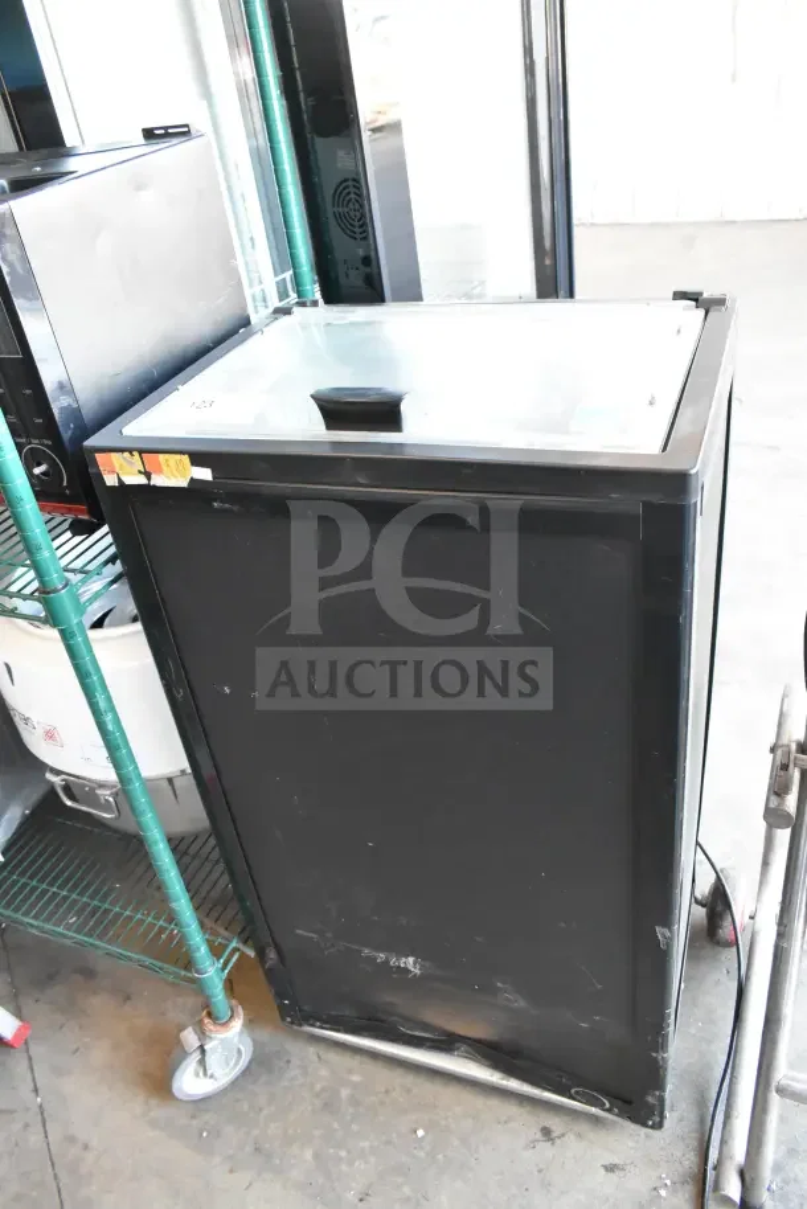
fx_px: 907
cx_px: 404
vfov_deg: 67.4
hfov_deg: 48.0
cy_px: 604
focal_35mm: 27
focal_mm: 18
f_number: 6.3
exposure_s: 1/125
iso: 6400
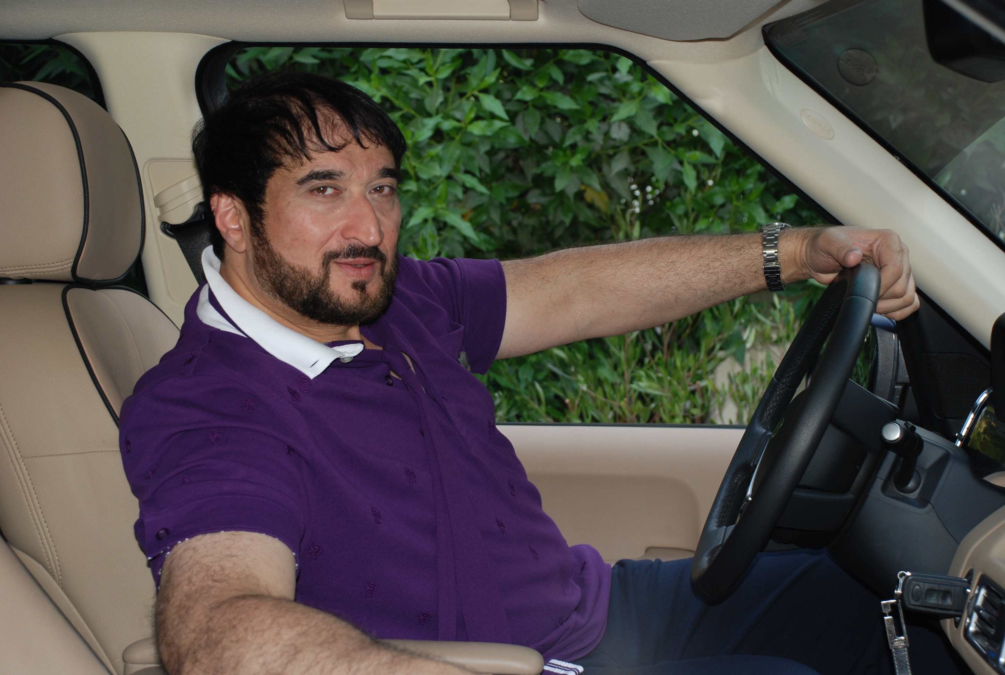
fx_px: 2014
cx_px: 502
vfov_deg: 19.0
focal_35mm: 72
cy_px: 338
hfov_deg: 28.0
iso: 200
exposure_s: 1/60
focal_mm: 48
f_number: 4.8
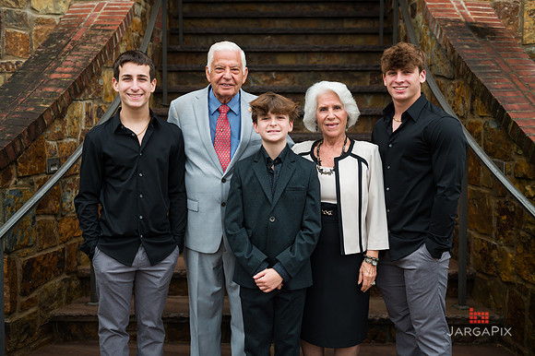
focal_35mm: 47
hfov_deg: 41.6
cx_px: 268
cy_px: 169
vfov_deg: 28.4
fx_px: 704
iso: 320
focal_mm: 45
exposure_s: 1/500
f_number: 4
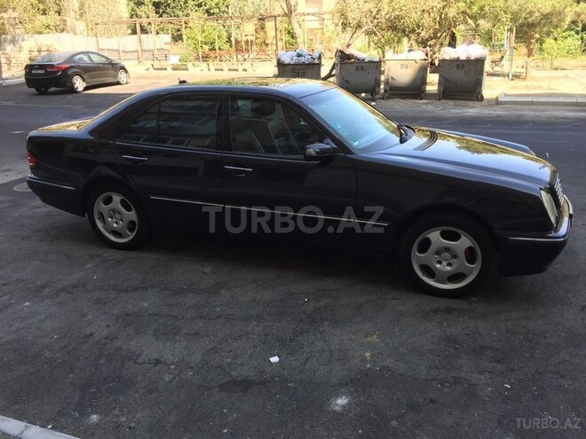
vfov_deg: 48.2
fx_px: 491
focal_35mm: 29
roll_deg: -0.3
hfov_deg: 61.7
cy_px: 220
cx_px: 293
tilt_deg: -19.1
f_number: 2.2
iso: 32
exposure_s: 1/249
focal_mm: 4.15
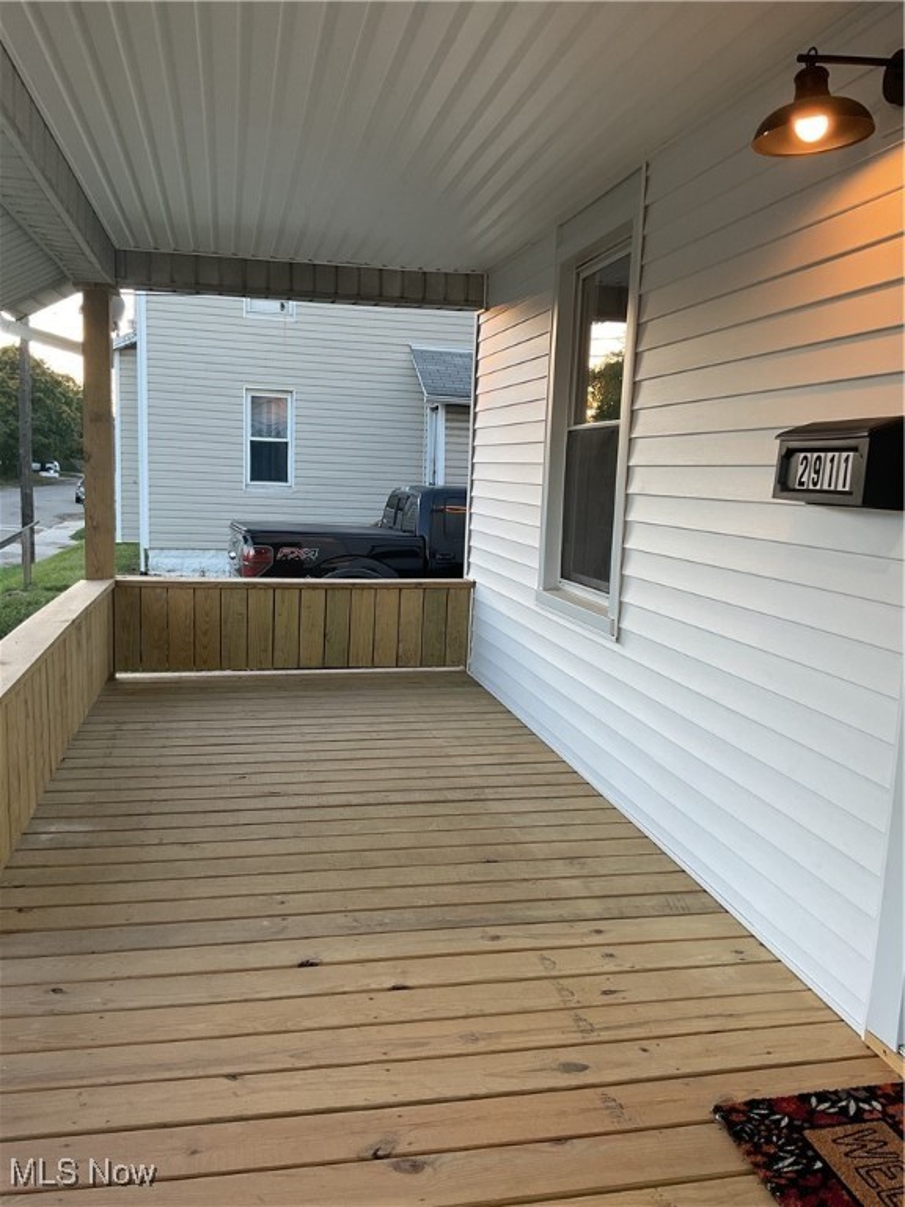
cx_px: 452
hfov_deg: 48.2
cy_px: 604
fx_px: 1011
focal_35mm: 29
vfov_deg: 61.7
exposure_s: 1/120
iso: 32
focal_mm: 3
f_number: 1.8
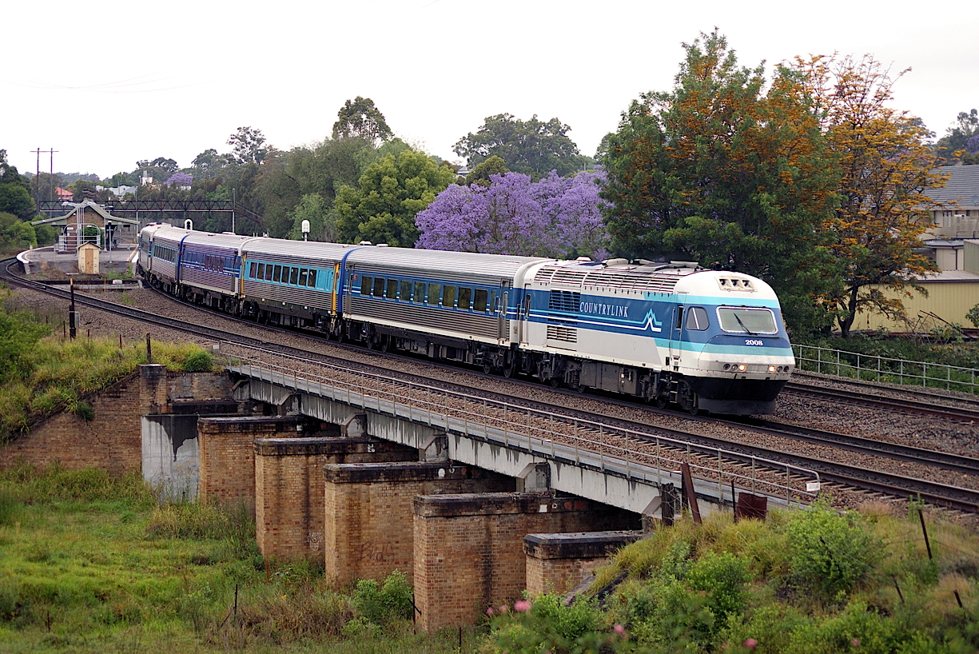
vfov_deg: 12.5
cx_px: 490
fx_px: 2979
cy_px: 327
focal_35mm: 110
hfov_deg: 18.7
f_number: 4
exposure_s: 1/400
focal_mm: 73
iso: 400
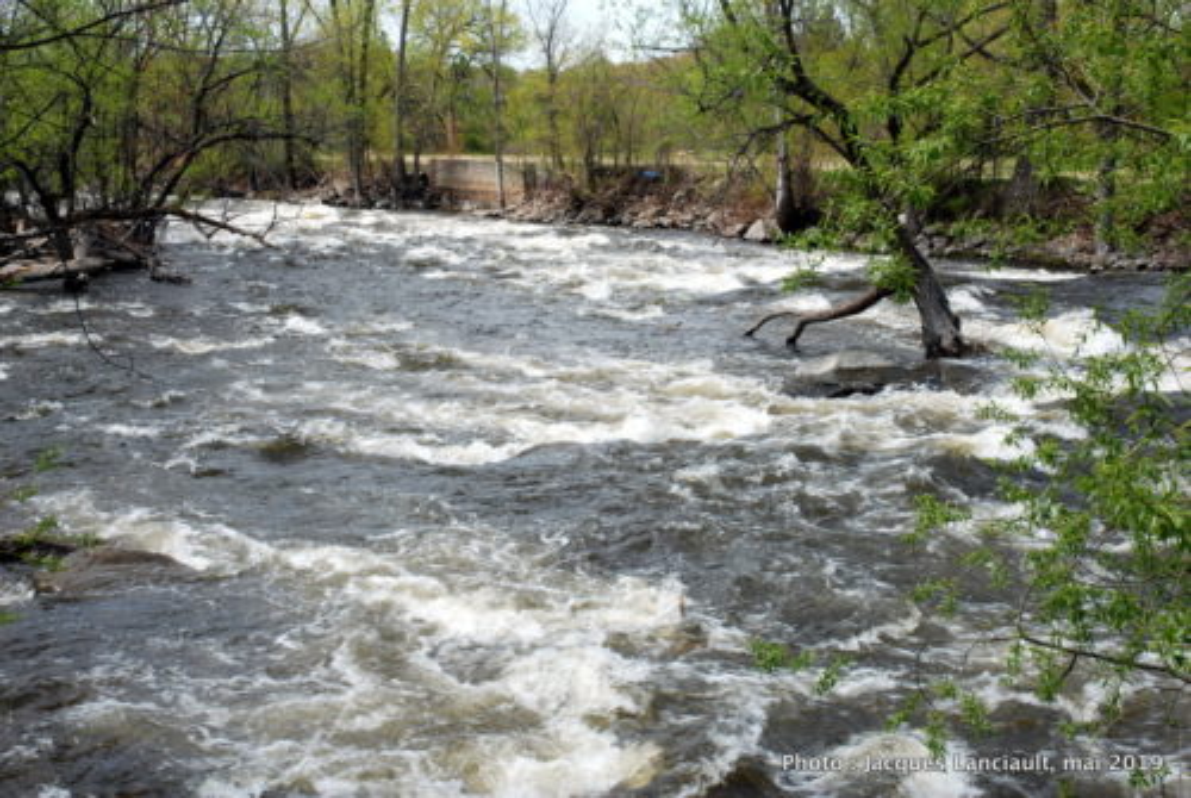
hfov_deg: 42.3
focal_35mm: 46
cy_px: 399
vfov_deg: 29.0
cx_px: 596
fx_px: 1541
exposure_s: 1/60
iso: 100
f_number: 14
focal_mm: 31
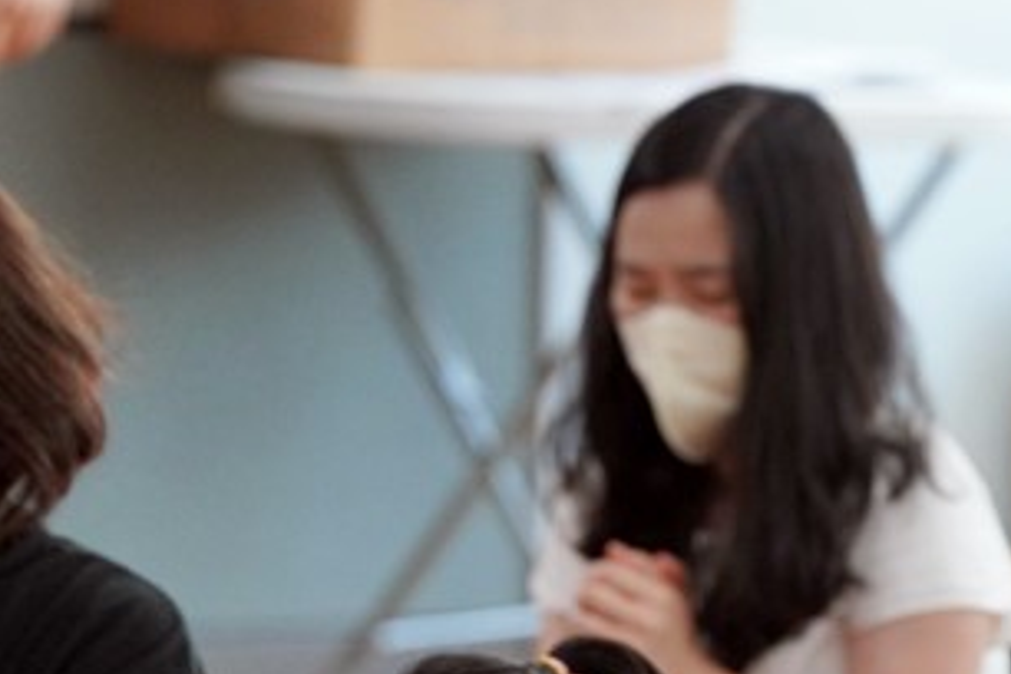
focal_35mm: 588
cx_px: 1219
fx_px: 16512
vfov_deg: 2.3
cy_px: 813
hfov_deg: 3.5
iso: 2000
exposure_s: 1/250
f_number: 4
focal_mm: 200
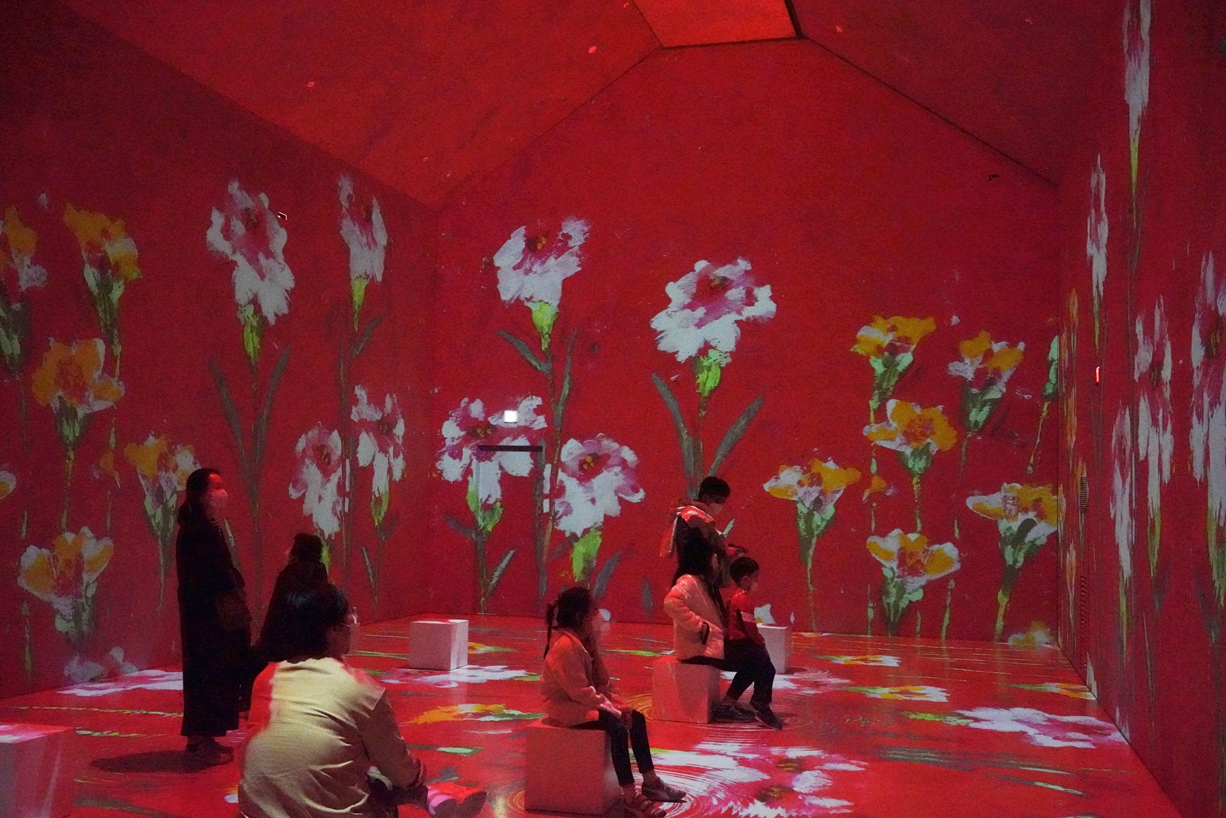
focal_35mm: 35
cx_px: 613
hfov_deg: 54.4
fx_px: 1192
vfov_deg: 37.9
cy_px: 409
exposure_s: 1/100
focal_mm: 35
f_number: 10
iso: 32000
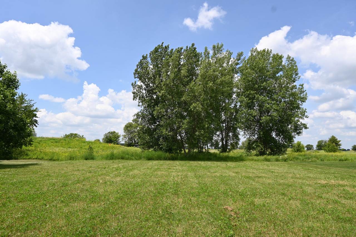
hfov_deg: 73.8
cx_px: 178
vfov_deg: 53.1
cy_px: 118
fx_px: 237
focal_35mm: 24
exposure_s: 1/400
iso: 100
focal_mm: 16
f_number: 7.1
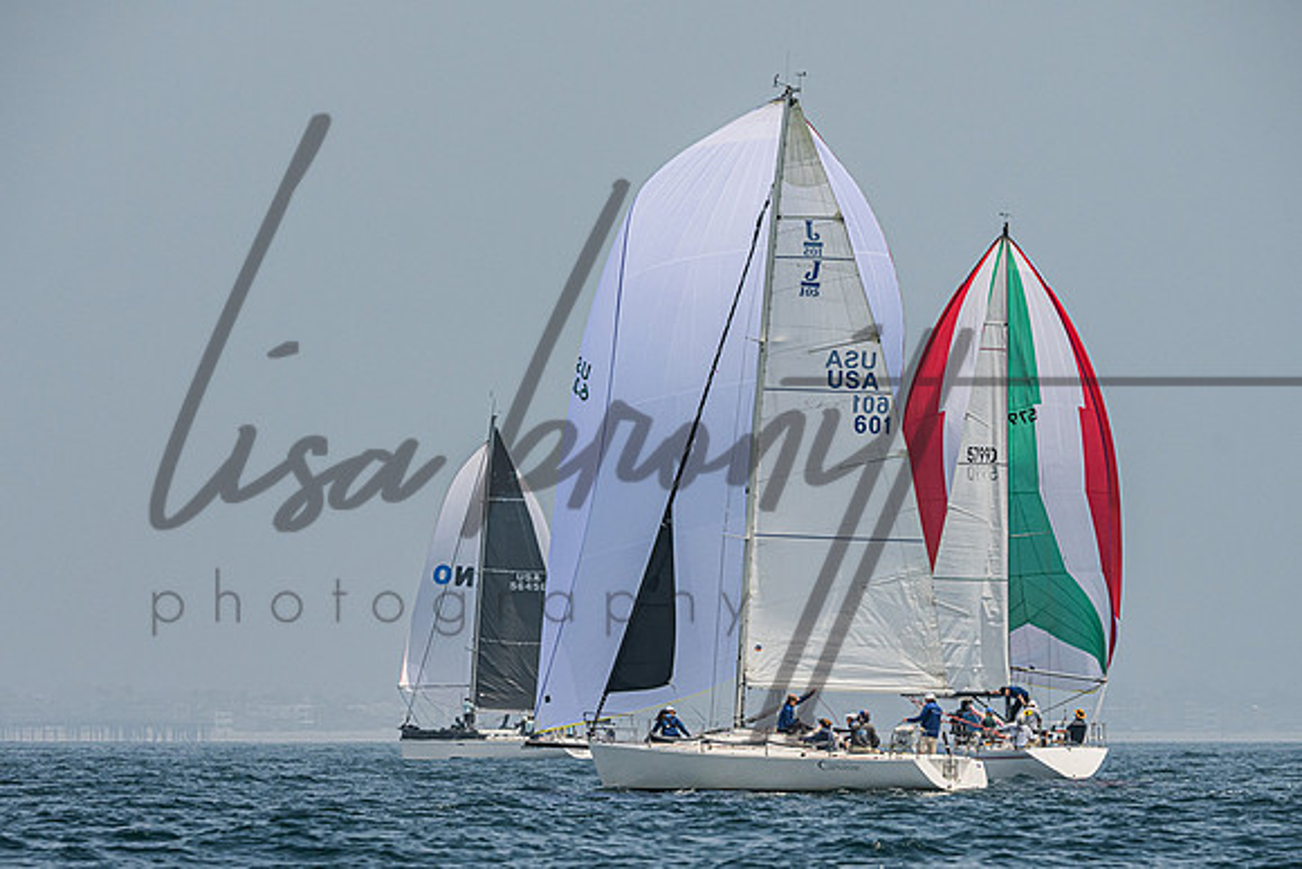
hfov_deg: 7.2
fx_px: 10399
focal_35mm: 287
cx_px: 651
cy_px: 499
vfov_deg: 4.8
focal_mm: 210
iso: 400
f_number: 6.3
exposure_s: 1/5000
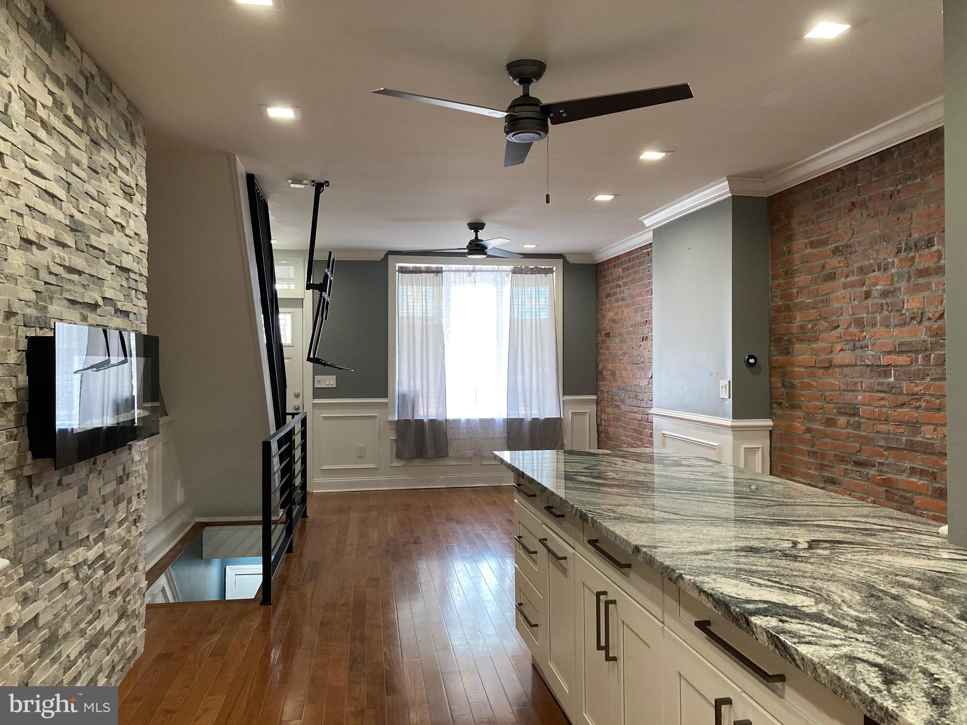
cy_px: 362
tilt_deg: +0.1
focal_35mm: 28
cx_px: 484
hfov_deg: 63.4
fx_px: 782
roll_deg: -1.5
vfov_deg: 49.7
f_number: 1.8
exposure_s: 1/60
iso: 100
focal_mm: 3.99
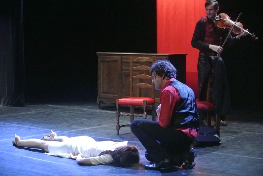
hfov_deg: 25.0
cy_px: 88
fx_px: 592
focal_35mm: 81
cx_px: 132
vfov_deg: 16.9
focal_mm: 30
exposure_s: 1/125
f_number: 3.8
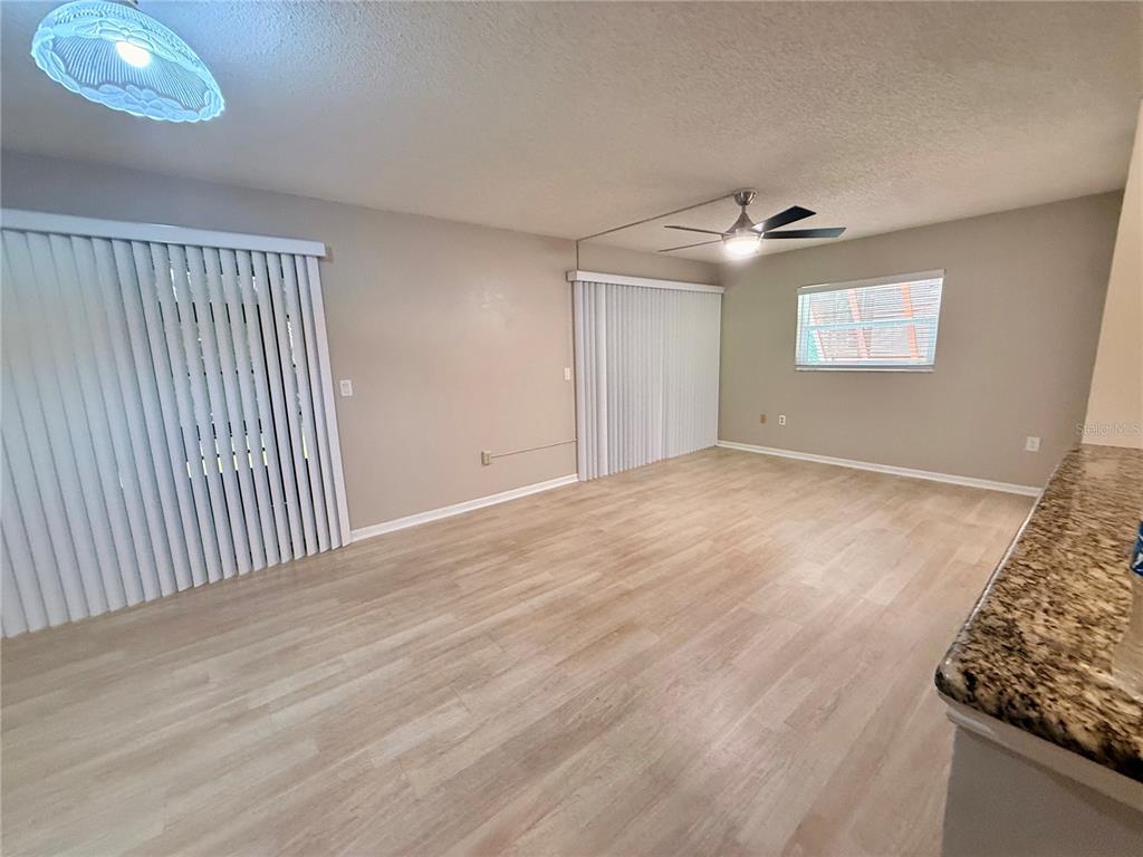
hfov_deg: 102.1
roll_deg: +1.5
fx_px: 462
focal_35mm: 14
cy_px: 428
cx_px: 572
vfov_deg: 85.7
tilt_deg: -9.5
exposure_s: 1/60
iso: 320
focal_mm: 2.22
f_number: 2.2
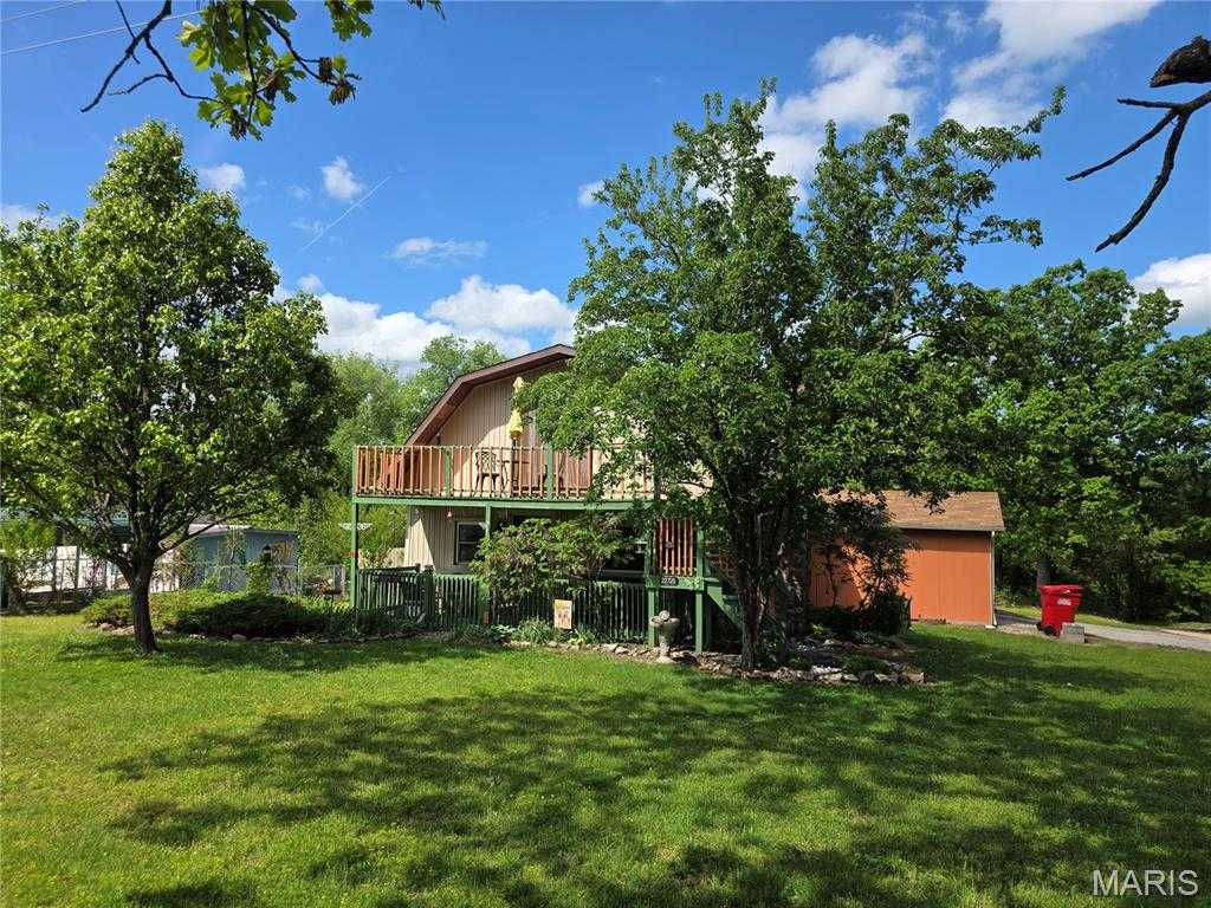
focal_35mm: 23
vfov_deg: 58.9
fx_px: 805
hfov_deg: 73.9
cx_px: 606
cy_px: 454
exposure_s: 1/4434
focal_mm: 6.3
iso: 80
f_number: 1.7
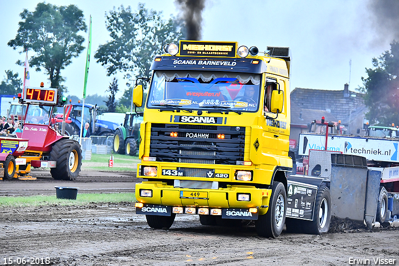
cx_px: 200
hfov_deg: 11.0
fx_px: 2078
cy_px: 133
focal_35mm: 188
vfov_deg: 7.3
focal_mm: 125
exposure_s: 1/160
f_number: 5.6
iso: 1600
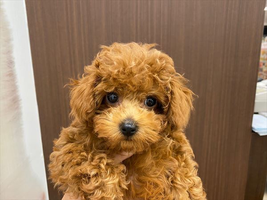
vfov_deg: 53.1
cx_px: 134
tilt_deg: -13.2
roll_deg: +1.2
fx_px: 201
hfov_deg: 67.3
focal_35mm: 26
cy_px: 100
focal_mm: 4.25
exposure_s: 1/50
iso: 125
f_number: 1.8
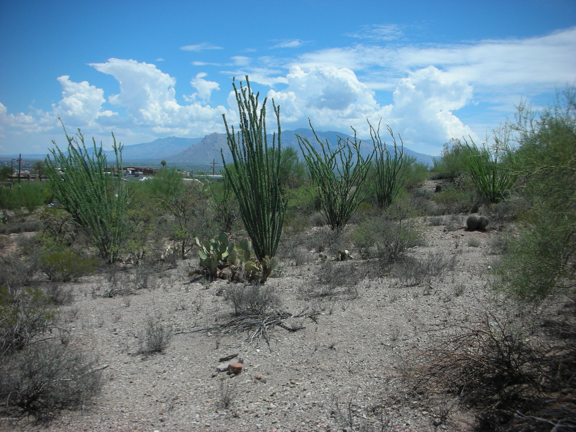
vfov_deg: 40.7
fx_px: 582
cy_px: 216
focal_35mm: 35
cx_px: 288
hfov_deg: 52.6
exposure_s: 1/150
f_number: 8.5
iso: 50
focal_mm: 5.8
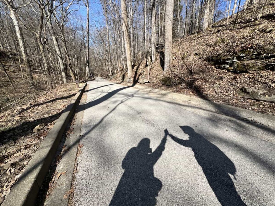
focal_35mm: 13
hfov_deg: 106.2
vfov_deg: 89.9
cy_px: 103
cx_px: 138
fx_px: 103
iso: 32
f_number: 1.8
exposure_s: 1/1325
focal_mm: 1.57
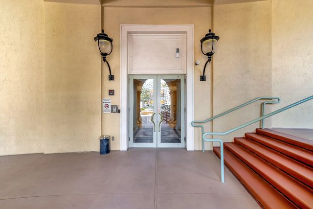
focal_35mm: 15
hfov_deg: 100.4
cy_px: 104
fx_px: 130
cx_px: 156
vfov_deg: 77.4
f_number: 8
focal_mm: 10
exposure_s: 1/30
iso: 320
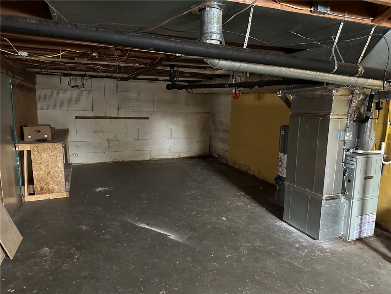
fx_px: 271
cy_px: 147
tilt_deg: -9.7
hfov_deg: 71.6
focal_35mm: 24
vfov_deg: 56.8
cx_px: 196
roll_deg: -1.1
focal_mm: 6.86
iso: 1000
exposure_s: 1/30
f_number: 1.78
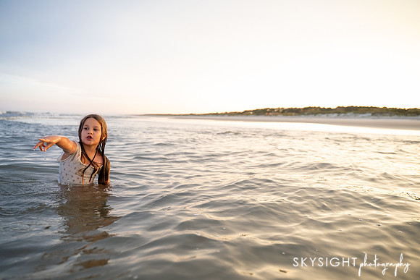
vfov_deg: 46.4
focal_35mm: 28
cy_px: 140
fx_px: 327
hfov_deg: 65.5
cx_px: 210
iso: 640
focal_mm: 28
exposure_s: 1/200
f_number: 2.8
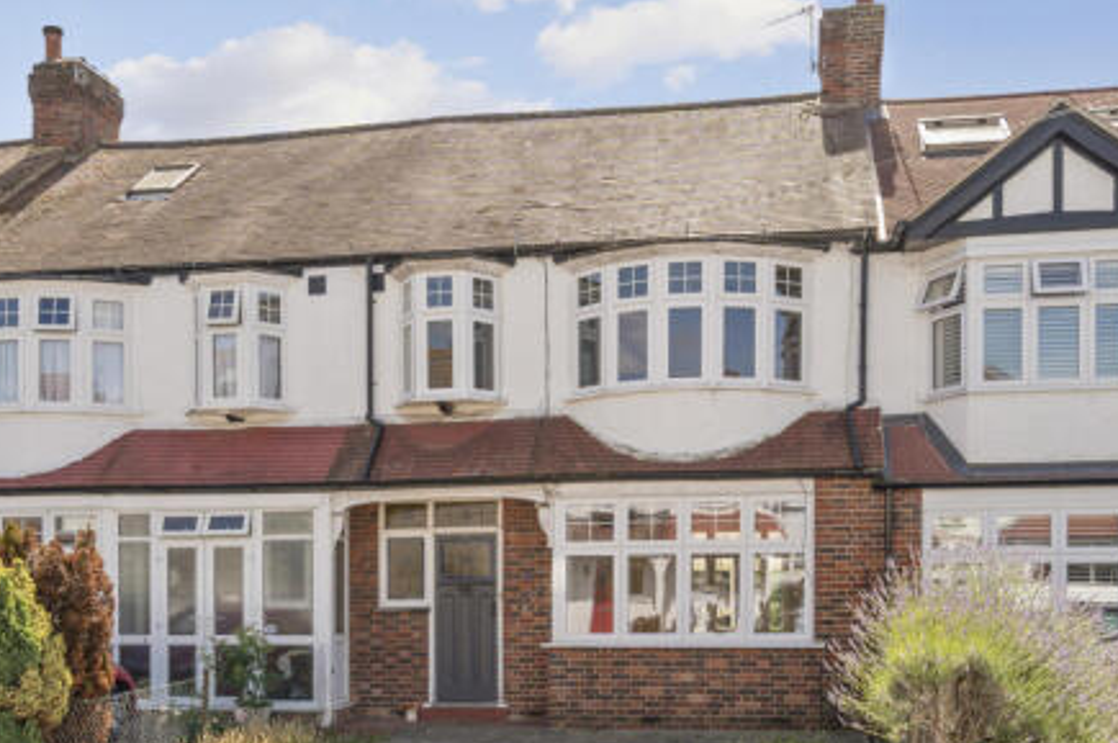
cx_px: 550
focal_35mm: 24
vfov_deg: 53.9
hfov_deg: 74.8
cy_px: 382
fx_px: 730
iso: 200
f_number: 8
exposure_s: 1/250
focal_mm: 21.5
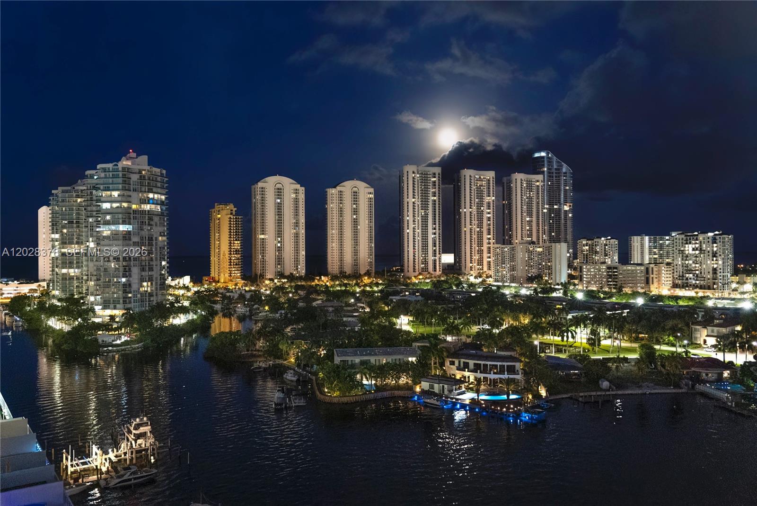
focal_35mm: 29
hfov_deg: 63.6
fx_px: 610
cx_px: 378
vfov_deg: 45.0
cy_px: 253
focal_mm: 29
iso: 8000
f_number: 4
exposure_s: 1/30
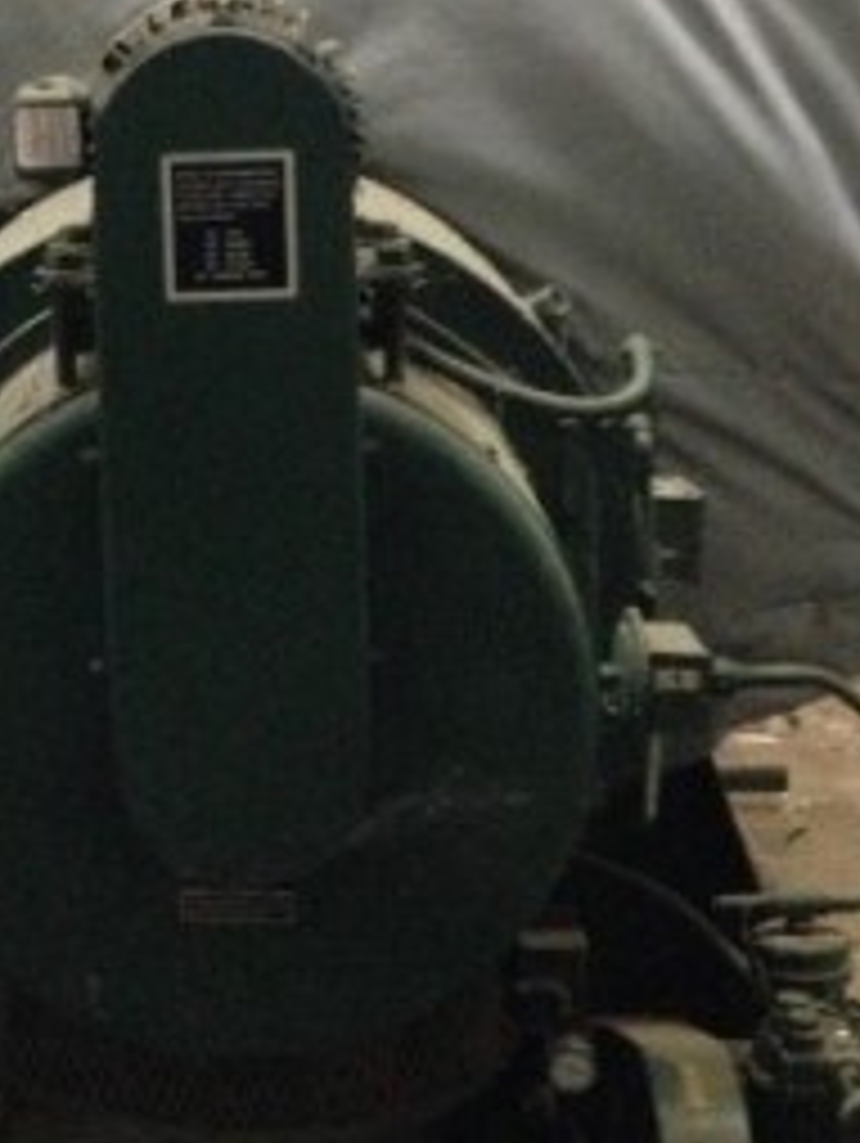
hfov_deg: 17.6
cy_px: 284
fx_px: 2745
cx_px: 140
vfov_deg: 23.3
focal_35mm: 83
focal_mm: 4.12
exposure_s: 1/15
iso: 800
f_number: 2.4
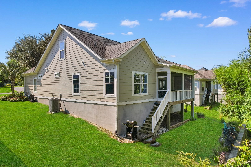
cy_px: 84
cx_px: 126
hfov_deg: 78.6
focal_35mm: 22
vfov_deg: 57.2
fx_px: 153
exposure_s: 1/250
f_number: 2.8
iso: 100
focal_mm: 8.38
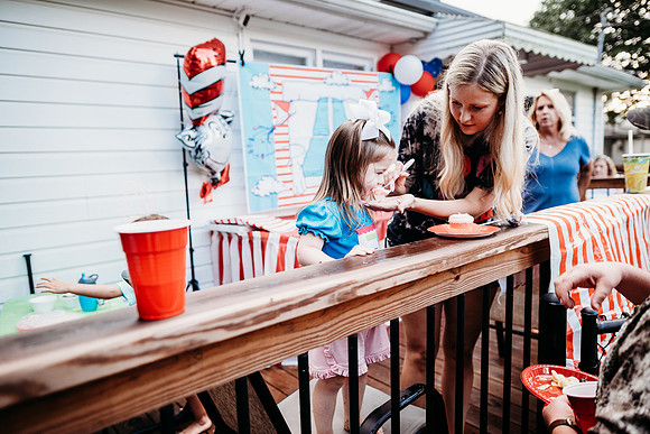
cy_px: 217
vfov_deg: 53.2
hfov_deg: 73.7
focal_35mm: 24
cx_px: 325
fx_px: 433
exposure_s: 1/200
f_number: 2.5
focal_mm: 24
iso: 500
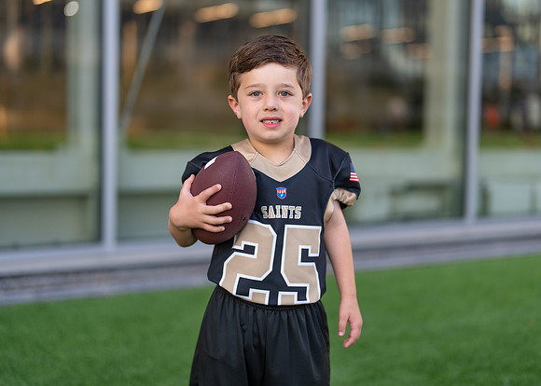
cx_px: 292
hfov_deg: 34.2
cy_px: 184
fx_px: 878
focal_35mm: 57
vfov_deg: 24.8
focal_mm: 50
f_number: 1.2
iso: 200
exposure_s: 1/1000
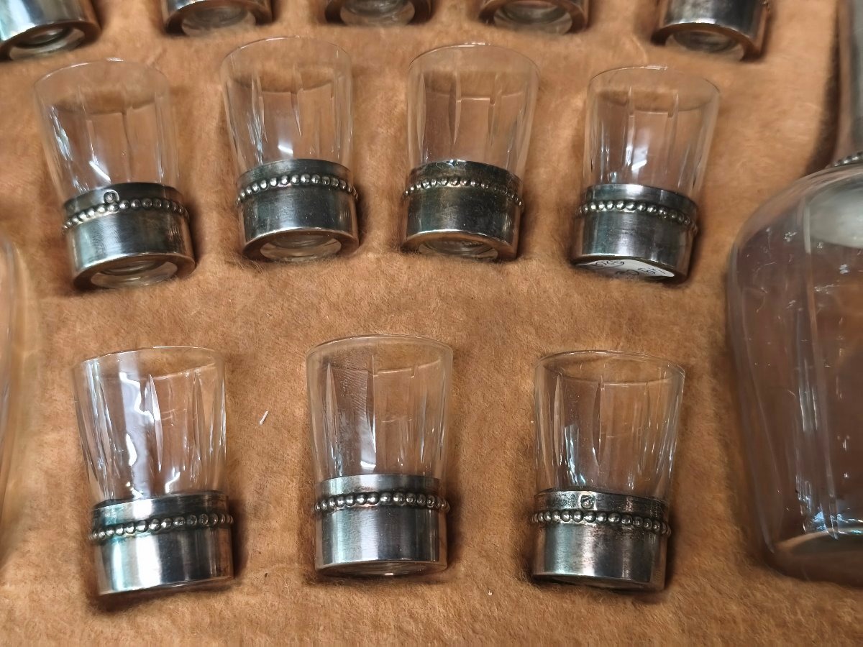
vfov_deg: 31.5
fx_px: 1147
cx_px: 432
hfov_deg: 41.2
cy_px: 324
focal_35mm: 46
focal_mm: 6.06
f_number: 1.7
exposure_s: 1/33.3
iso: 1250
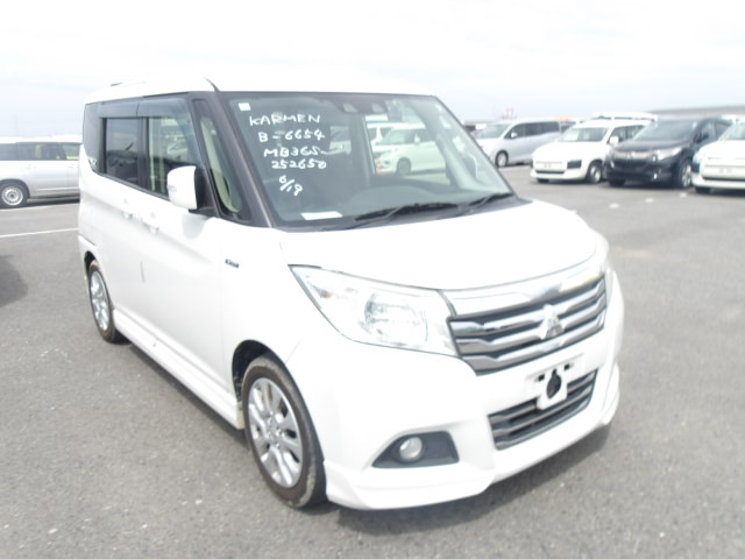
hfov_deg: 65.3
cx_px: 372
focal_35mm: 27
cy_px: 280
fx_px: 581
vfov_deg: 51.4
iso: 100
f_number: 10.4
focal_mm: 4.9
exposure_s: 1/60
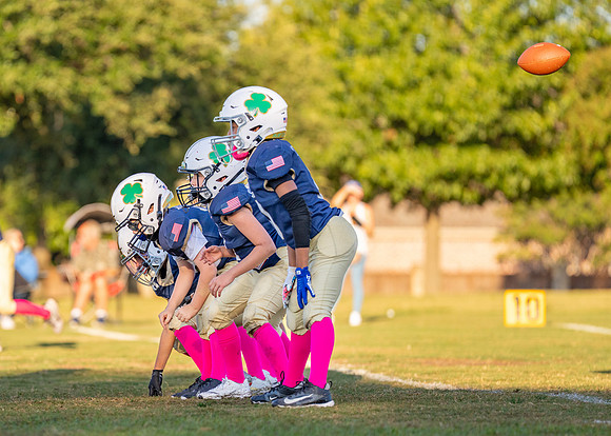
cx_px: 149
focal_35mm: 299
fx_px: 5187
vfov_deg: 4.8
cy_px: 271
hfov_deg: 6.7
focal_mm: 200
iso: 400
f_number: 2.8
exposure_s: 1/2500
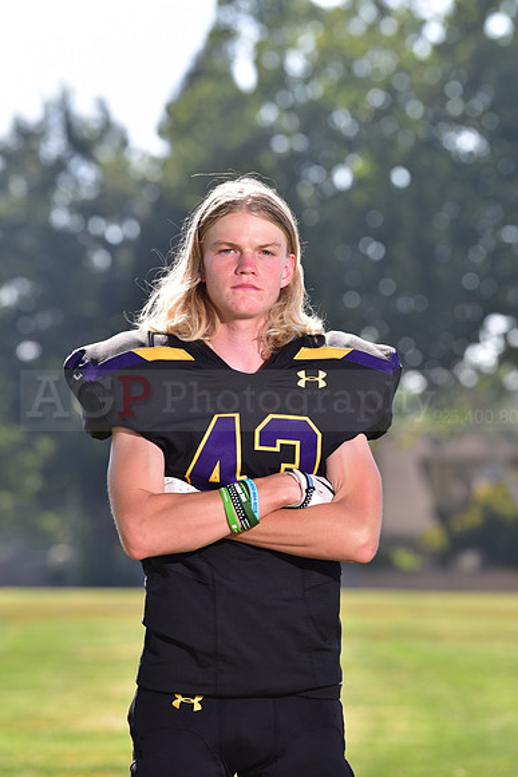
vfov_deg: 12.1
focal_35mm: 170
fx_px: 3667
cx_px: 259
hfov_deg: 8.1
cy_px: 388
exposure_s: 1/250
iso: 100
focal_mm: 170
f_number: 5.6
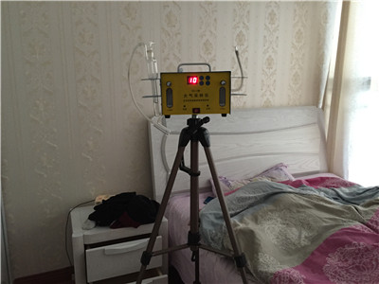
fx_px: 318
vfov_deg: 48.2
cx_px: 190
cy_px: 142
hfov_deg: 61.7
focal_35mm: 29
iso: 250
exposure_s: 1/17
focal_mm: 4.15
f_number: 2.2
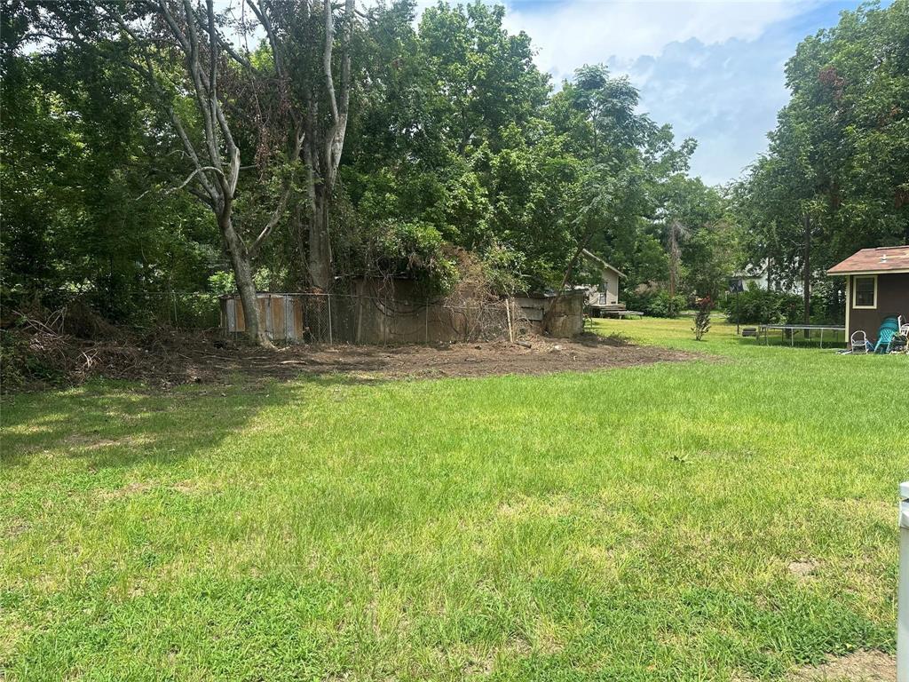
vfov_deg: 56.8
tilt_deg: -2.6
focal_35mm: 24
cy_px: 341
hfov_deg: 71.6
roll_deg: +1.1
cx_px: 454
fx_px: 630
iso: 80
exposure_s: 1/2591
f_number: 1.78
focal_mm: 6.86
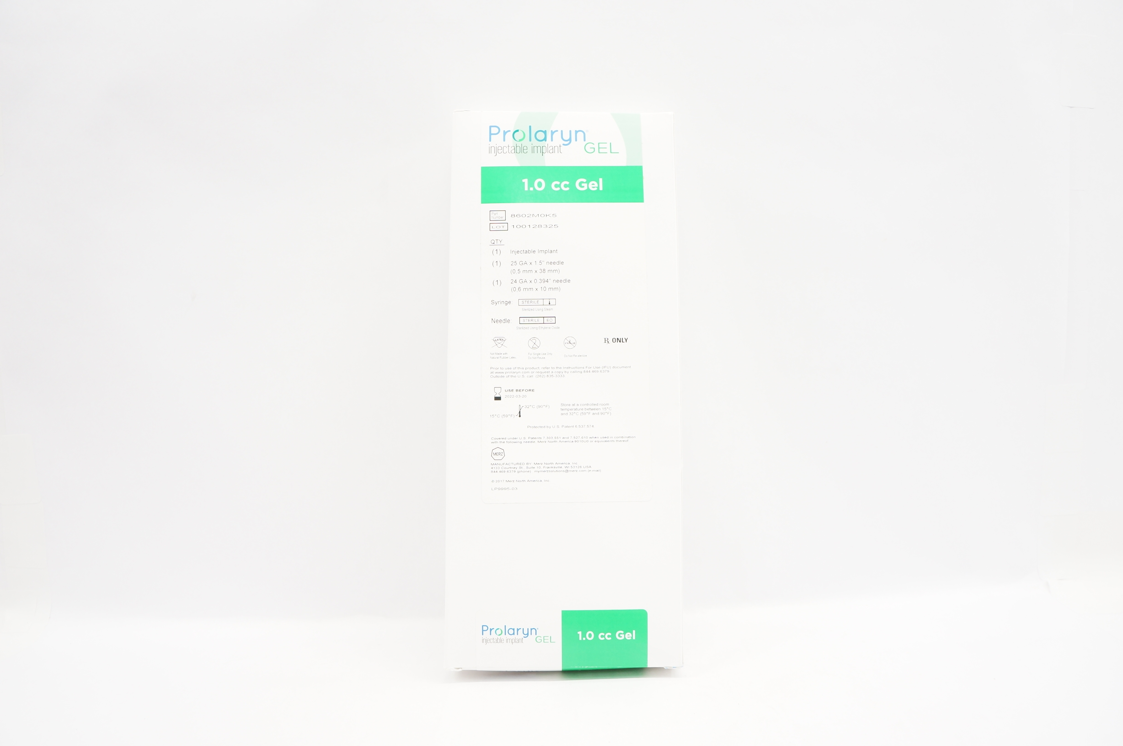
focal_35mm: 27
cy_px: 373
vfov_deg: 47.8
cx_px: 562
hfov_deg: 67.4
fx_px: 841
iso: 400
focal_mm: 18
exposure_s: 1/50
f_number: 5.6
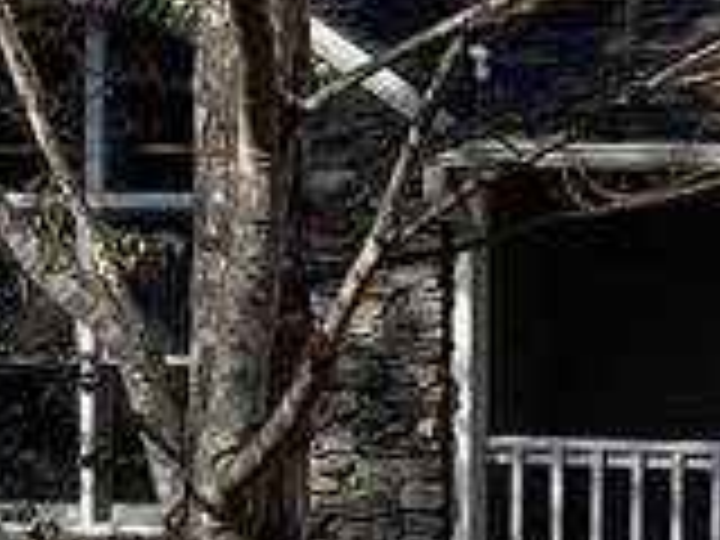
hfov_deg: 9.4
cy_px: -220
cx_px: 1386
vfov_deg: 7.4
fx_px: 4118
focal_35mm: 198
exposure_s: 1/791
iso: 25
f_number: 2.4
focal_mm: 3.3
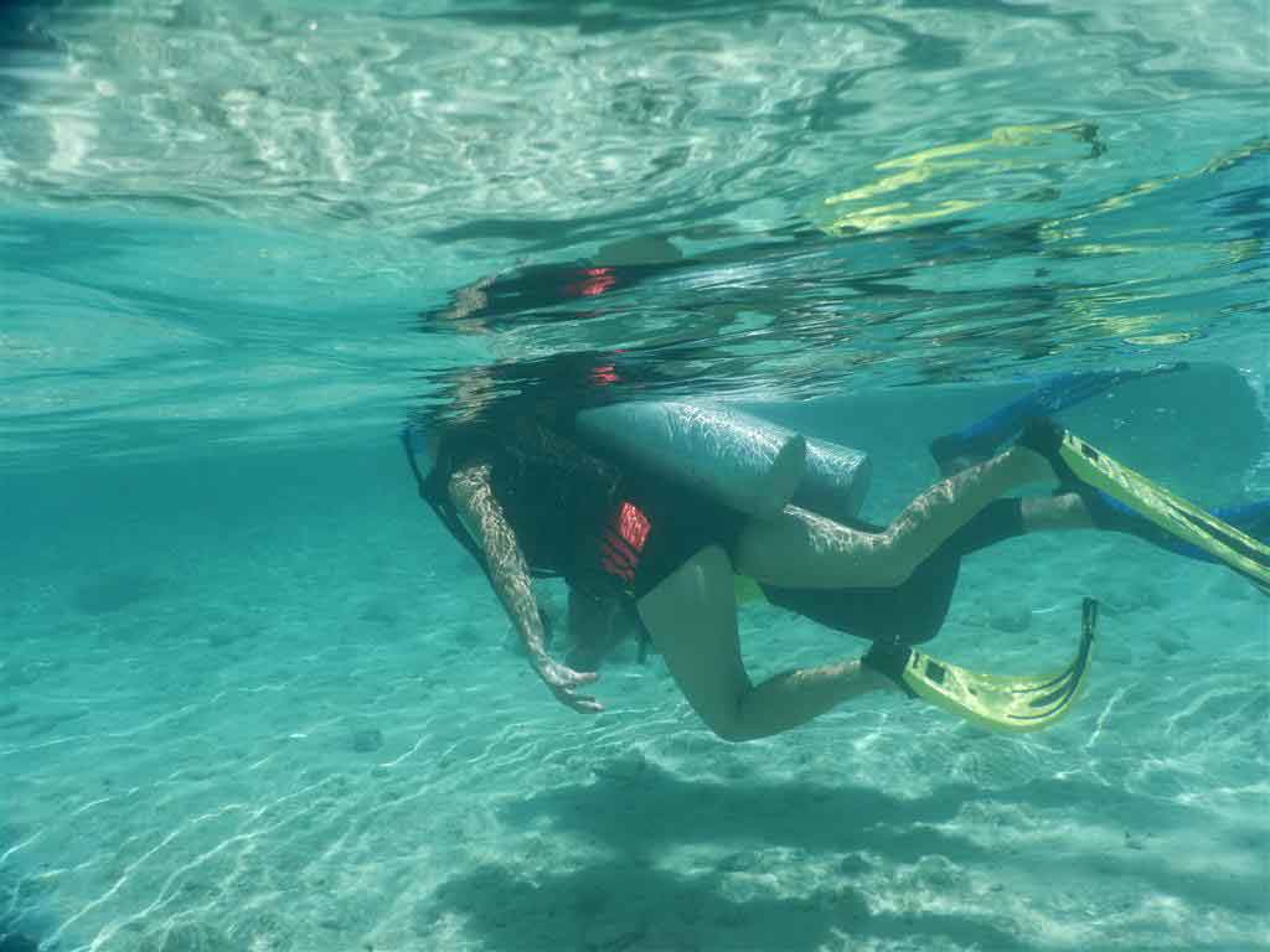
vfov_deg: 48.2
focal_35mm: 29
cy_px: 476
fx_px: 1064
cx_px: 635
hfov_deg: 61.7
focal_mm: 5.1
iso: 125
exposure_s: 1/1250
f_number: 4.1
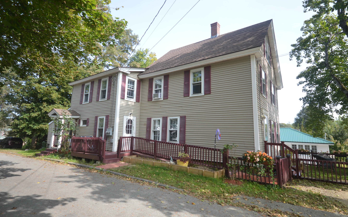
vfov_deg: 62.2
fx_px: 180
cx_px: 178
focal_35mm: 19
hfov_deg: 88.0
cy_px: 103
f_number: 5.6
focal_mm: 12
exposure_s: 1/125
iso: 110
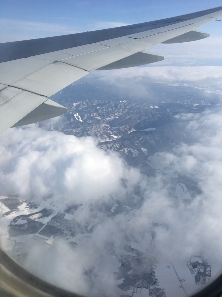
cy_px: 148
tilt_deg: -24.1
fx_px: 248
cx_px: 111
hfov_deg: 48.2
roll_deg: -0.1
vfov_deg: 61.7
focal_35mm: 29
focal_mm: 4.15
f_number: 2.2
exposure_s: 1/2198
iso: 25
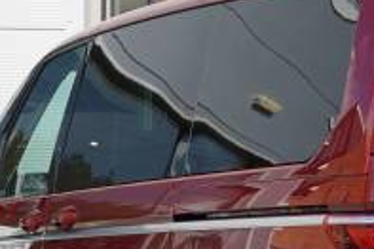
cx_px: 410
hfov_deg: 10.8
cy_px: 243
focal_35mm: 188
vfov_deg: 7.3
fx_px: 1951
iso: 100
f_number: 4.5
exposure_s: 1/250
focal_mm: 57.9
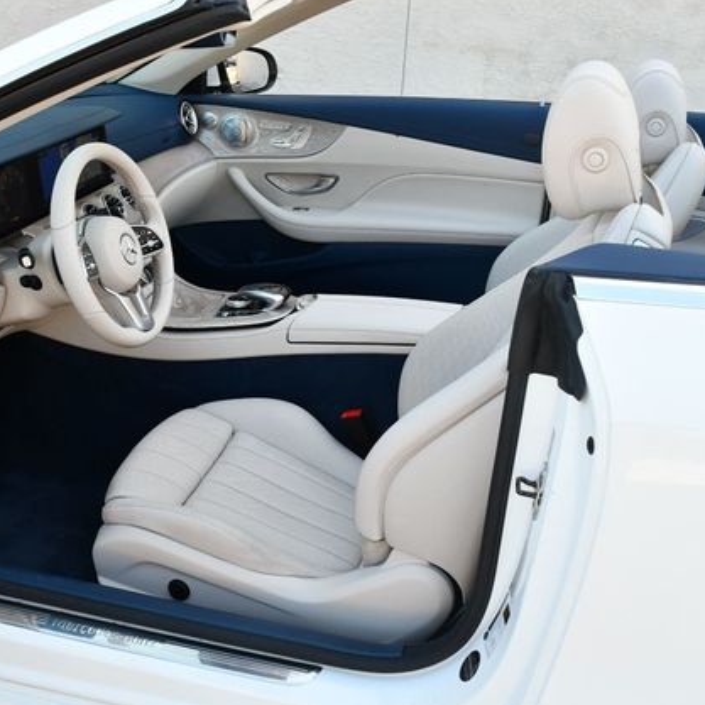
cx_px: 227
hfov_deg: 35.7
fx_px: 1083
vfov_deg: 36.1
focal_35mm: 47
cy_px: 348
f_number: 5
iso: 400
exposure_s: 1/250
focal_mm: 18
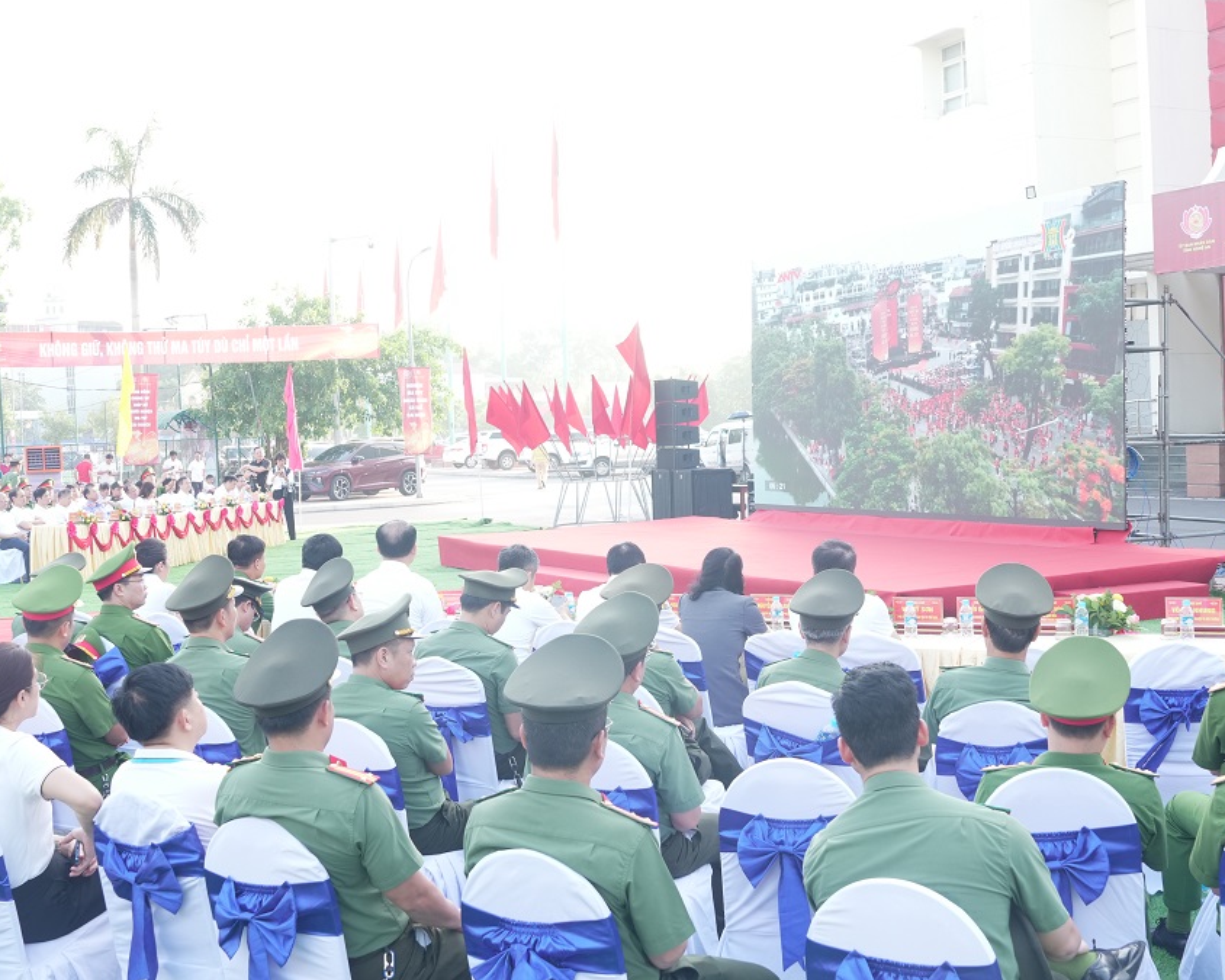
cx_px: 566
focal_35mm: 41
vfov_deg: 36.5
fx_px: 1486
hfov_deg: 44.8
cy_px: 488
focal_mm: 24
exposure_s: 1/100
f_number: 5.6
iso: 500
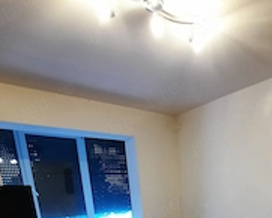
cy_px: 257
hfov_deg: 60.5
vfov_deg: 38.9
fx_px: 226
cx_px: 185
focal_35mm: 28
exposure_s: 1/25
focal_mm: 1.74
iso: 200
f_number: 2.2
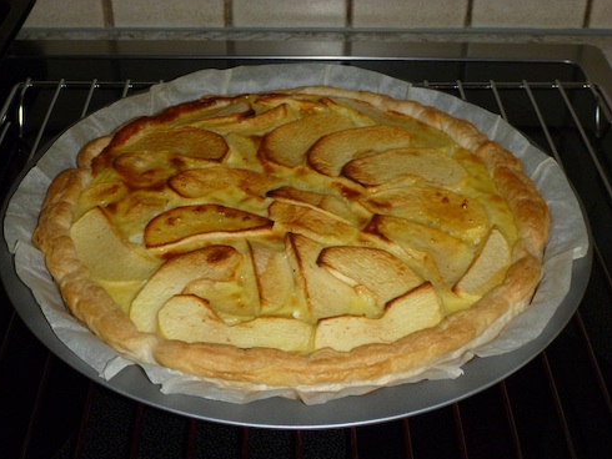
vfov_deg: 28.1
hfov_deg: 36.8
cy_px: 233
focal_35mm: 52
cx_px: 301
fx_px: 920
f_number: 4.7
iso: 250
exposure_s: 1/60
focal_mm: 9.1
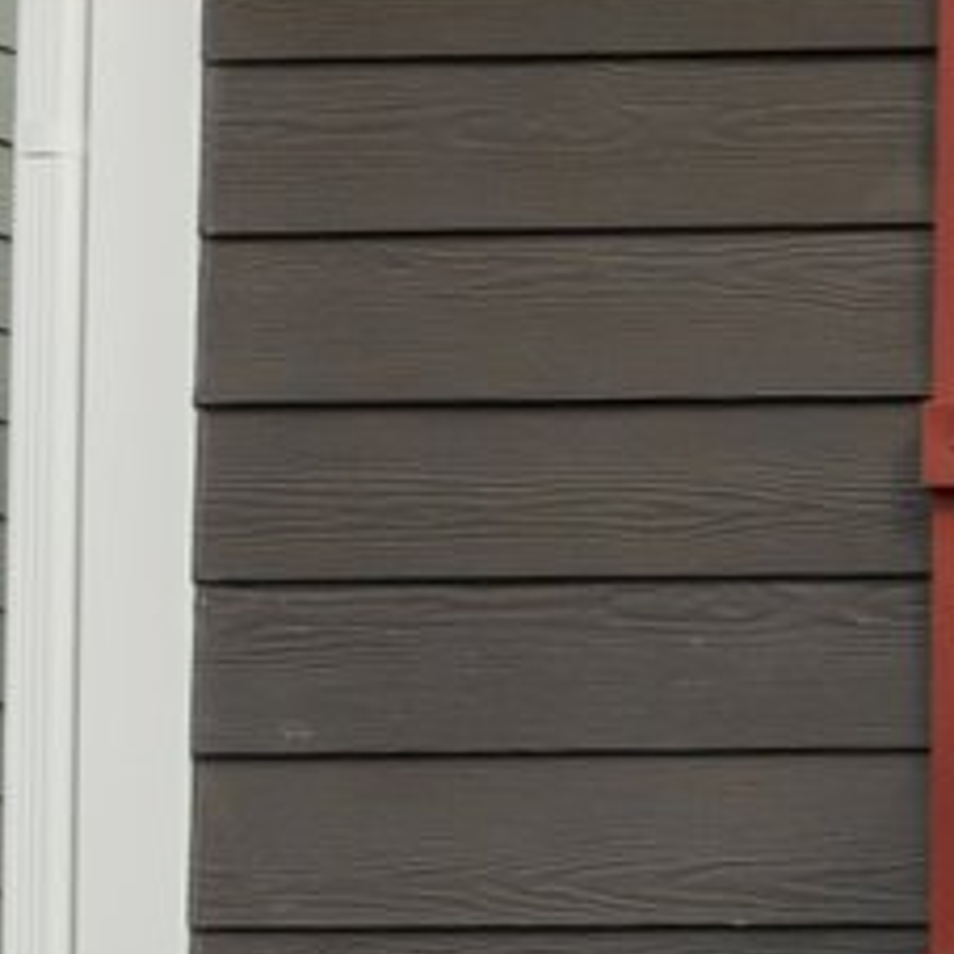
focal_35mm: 191
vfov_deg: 9.1
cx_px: 4119
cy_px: 1011
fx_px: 5955
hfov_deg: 6.7
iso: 100
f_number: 2.8
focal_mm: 12.29
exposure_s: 1/1250
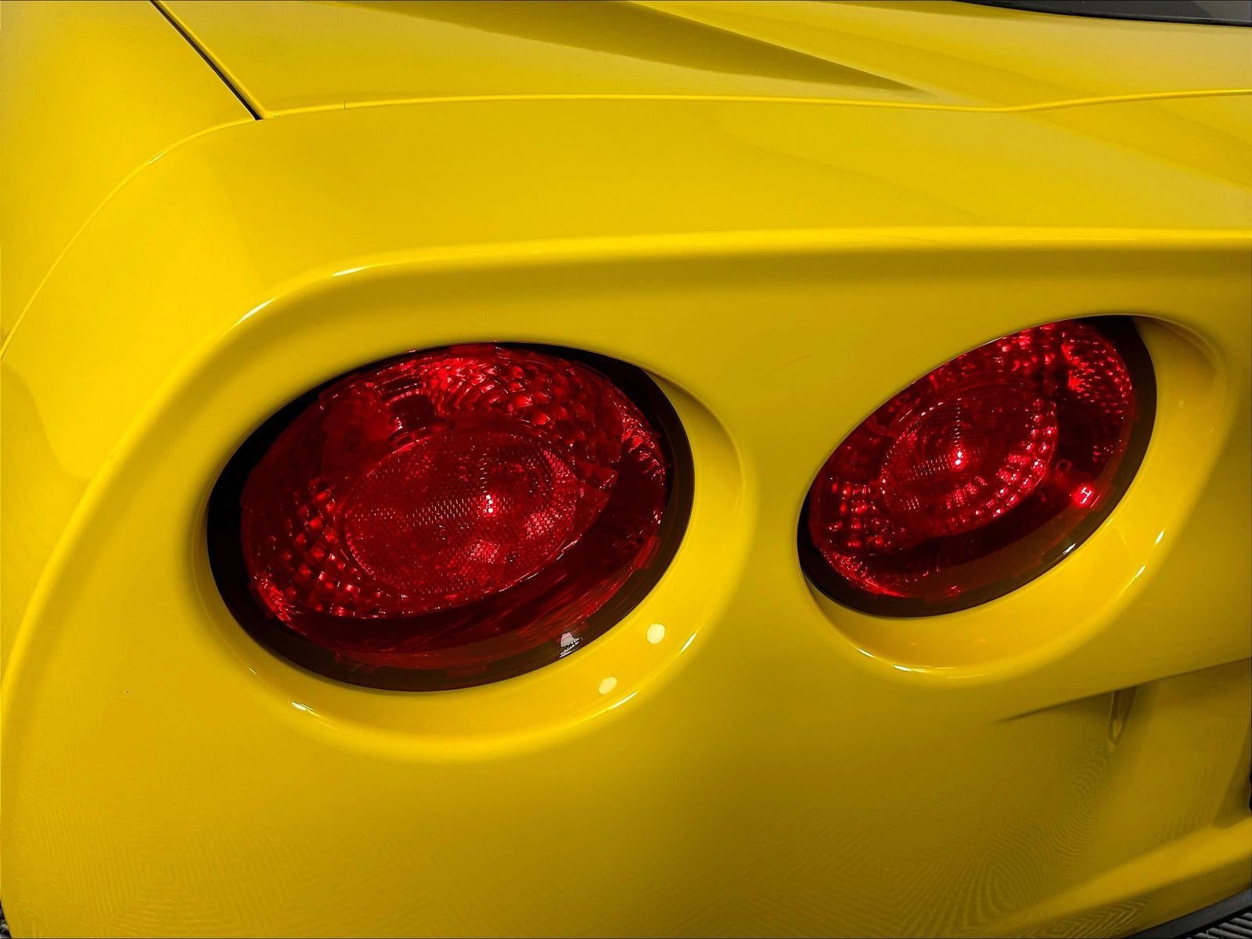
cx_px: 626
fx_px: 1049
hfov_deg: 61.7
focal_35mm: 29
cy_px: 470
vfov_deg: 48.2
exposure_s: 1/122
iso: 16
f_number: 1.8
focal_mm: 3
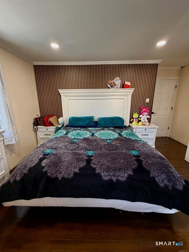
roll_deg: +1.0
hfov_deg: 85.7
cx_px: 94
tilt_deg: -14.2
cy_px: 126
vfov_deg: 102.1
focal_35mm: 14
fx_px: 102
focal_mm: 2.22
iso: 250
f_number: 2.2
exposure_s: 1/120
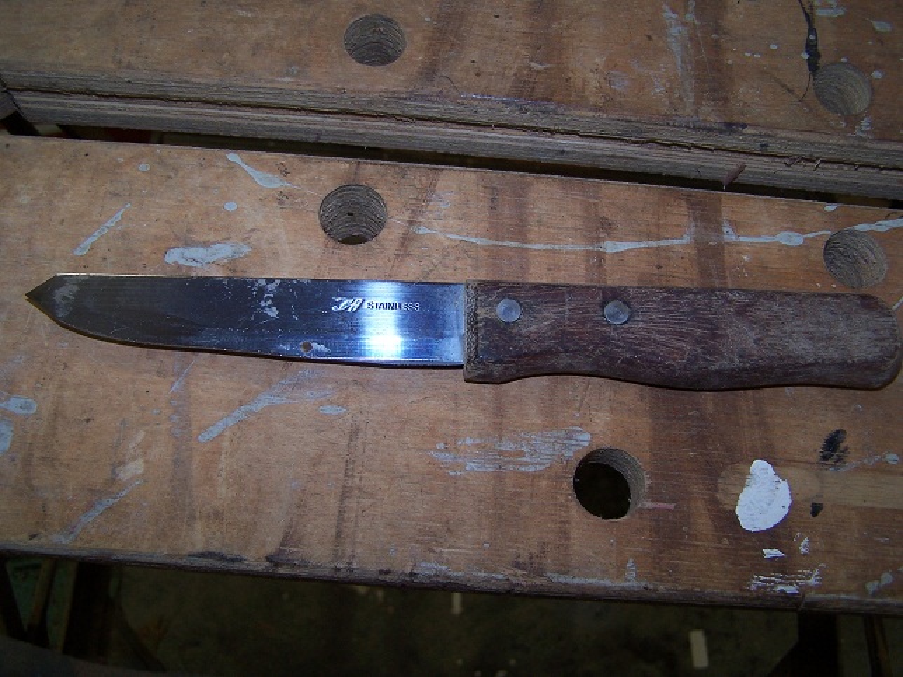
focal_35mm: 38
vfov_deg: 37.7
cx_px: 452
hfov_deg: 49.0
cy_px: 338
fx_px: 991
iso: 80
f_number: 2.8
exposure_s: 1/60
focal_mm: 6.3
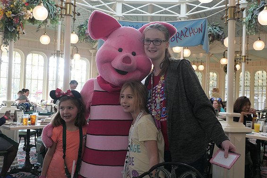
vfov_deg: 35.1
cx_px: 133
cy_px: 90
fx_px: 282
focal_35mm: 38
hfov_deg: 50.7
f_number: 3.8
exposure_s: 1/80
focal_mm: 13.7
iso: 500
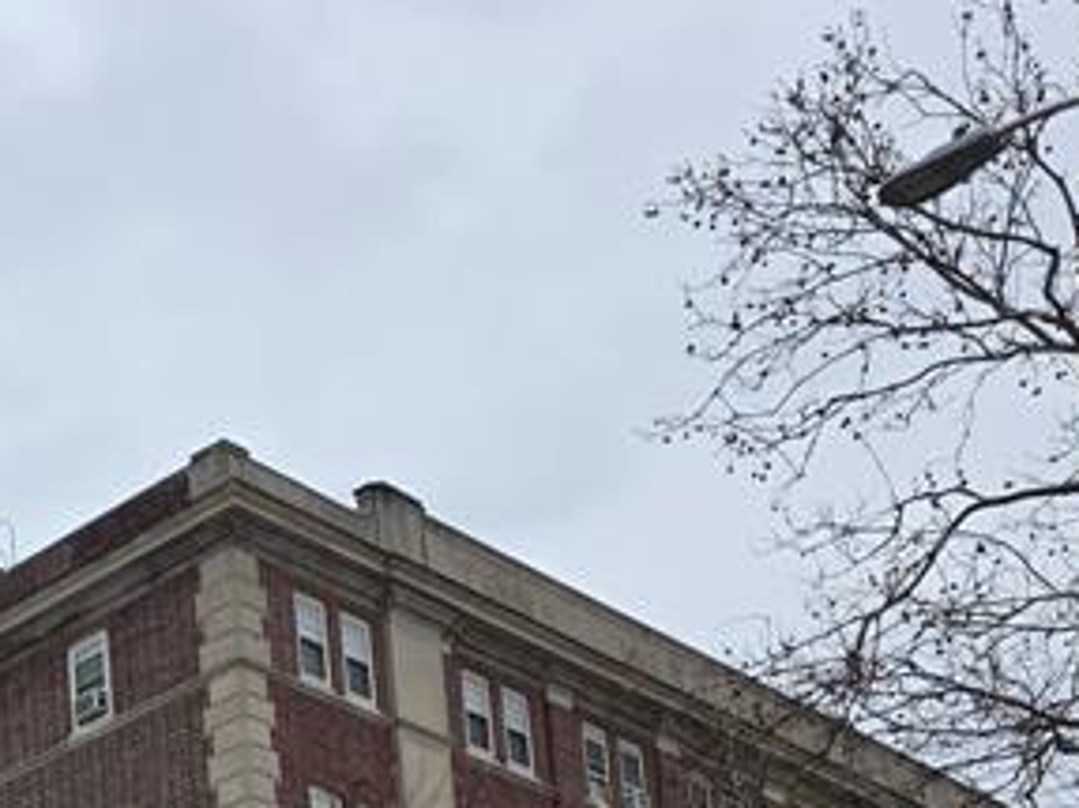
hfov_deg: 21.3
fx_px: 2555
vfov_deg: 15.6
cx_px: -372
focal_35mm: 82
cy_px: 1409
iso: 80
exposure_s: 1/1904
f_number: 1.7
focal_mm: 6.3
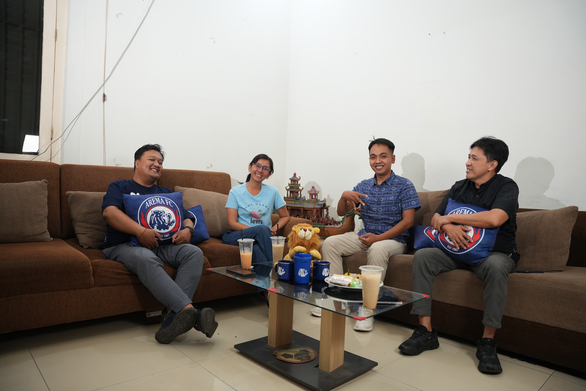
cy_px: 196
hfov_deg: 73.7
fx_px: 391
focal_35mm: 24
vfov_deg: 53.1
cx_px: 293
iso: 1250
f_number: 3.2
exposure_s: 1/100
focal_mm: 24
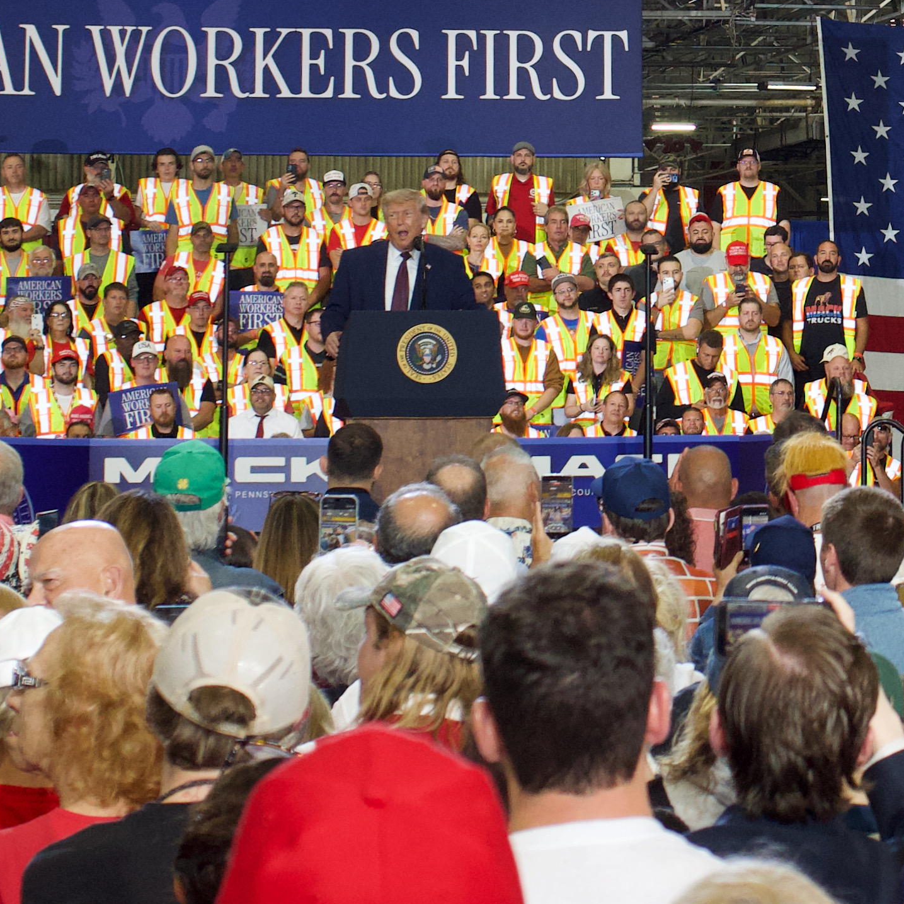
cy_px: 408
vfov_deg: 19.7
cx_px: 564
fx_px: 2600
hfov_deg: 19.7
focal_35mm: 88
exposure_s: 1/250
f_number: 3.5
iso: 800
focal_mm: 25
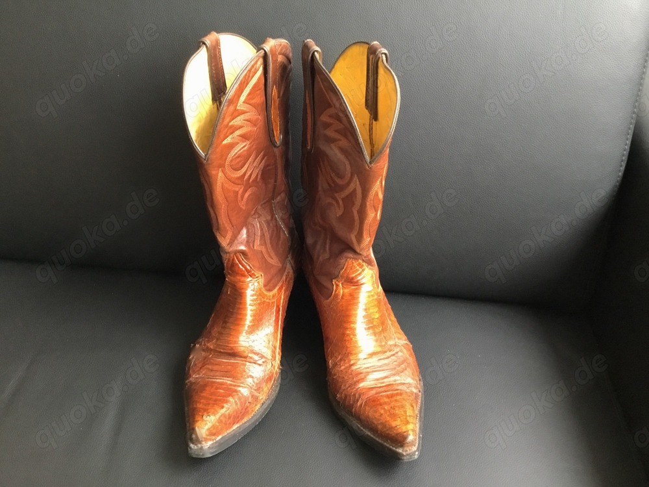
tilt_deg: -45.1
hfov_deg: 58.4
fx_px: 581
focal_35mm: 31
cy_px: 244
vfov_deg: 45.4
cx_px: 324
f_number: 2.4
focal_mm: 3.3
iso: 250
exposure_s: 1/25
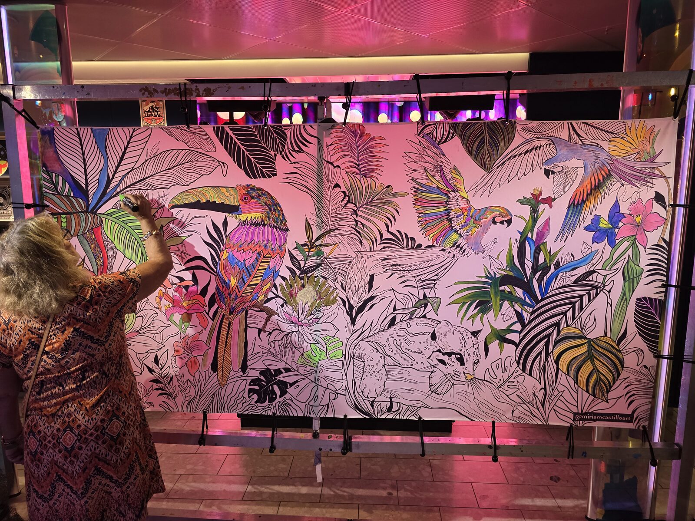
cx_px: 348
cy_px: 260
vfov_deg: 58.9
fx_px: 462
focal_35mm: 23
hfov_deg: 73.9
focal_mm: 6.3
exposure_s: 1/120
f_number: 1.7
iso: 400
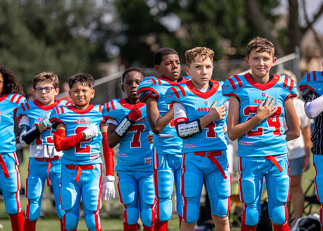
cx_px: 185
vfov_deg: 8.0
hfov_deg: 11.2
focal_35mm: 179
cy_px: 111
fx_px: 1640
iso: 100
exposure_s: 1/2000
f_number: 2.8
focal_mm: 154
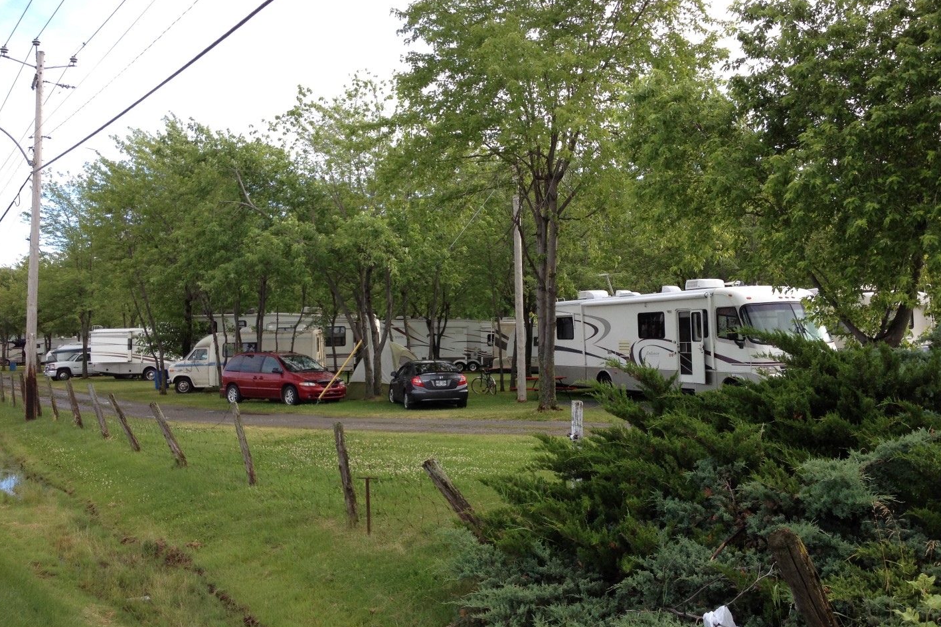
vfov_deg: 35.9
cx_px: 474
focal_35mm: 37
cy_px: 310
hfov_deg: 51.9
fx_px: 967
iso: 64
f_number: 2.4
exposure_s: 1/351
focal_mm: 4.28
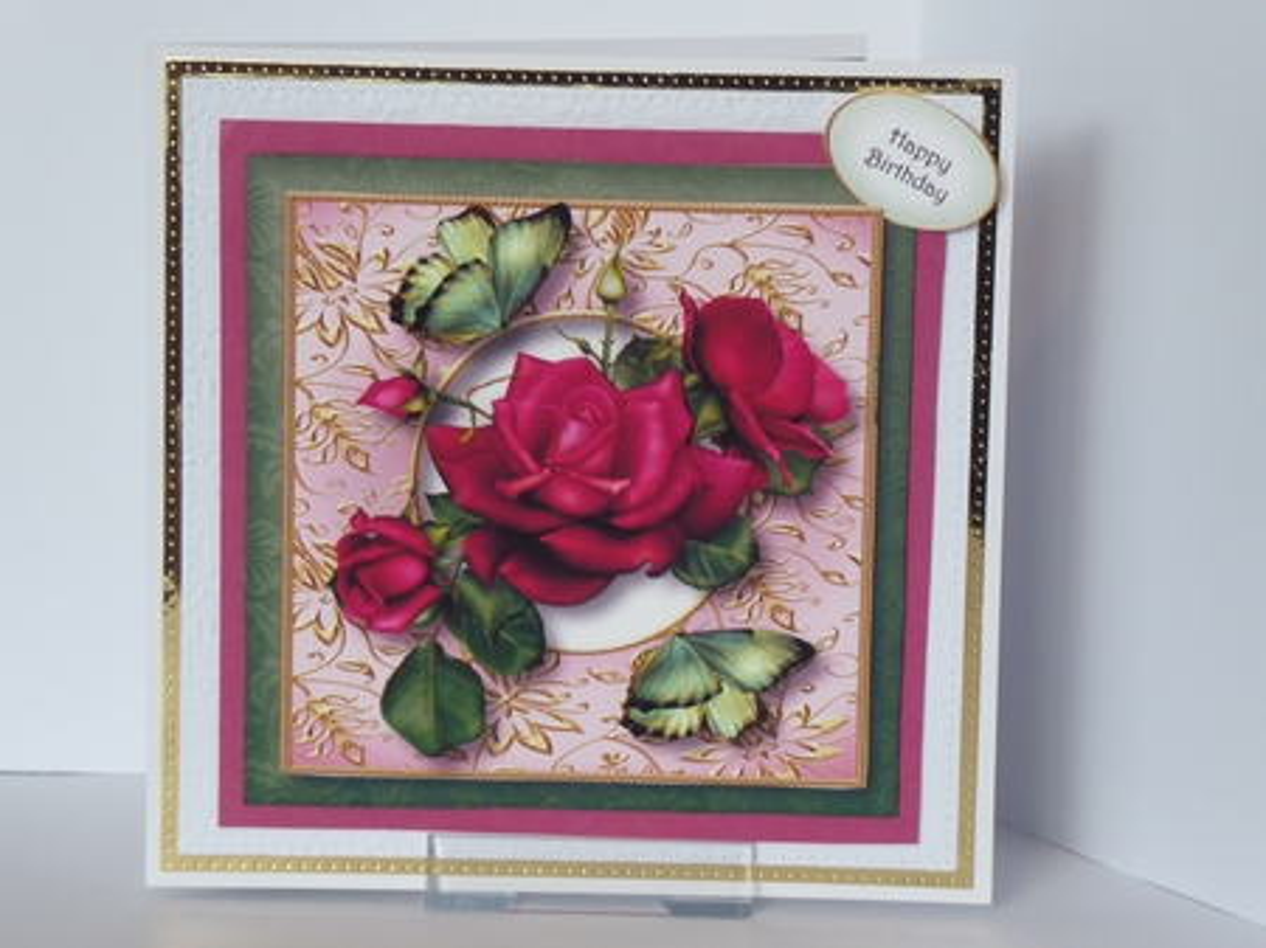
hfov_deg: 16.8
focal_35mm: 117
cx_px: 633
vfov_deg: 12.7
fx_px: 4277
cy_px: 474
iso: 400
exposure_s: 1/30
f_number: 5.1
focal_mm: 19
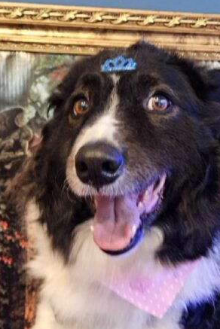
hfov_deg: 24.2
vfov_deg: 35.0
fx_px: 512
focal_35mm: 56
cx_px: 118
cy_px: 237
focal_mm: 5.4
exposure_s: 1/40
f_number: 1.8
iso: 640
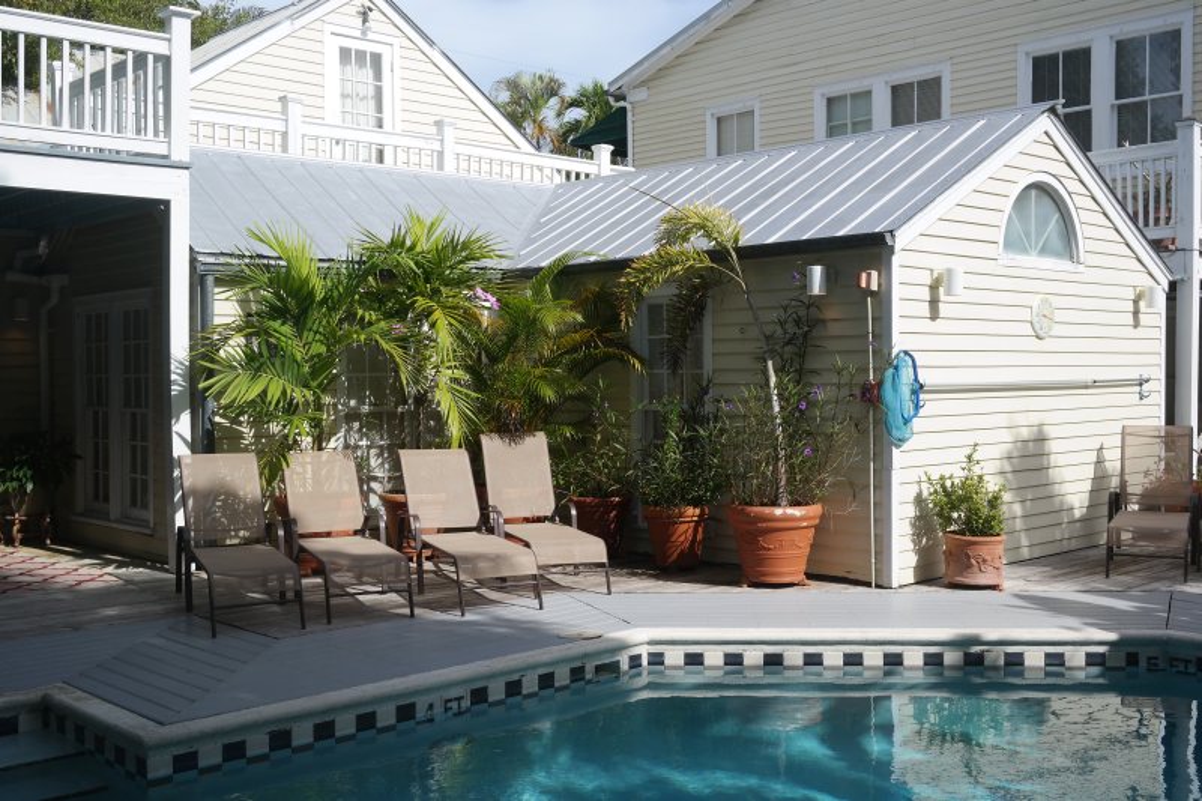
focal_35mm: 40
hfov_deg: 48.5
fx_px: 1335
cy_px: 400
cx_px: 601
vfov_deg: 33.4
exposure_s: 1/180
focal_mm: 26
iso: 100
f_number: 9
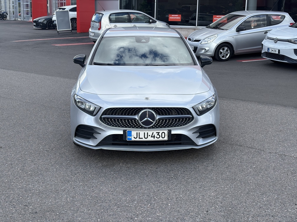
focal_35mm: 52
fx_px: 446
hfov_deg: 36.8
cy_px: 111
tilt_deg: -11.9
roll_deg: +0.6
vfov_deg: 28.0
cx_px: 148
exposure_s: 1/1312
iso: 32
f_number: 1.6
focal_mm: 5.96
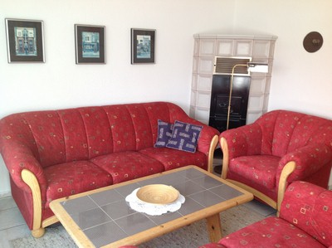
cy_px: 124
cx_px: 166
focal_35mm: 35
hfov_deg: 52.7
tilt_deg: -13.6
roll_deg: -0.5
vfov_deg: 40.6
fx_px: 335
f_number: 2.4
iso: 64
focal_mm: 4.28
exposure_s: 1/30
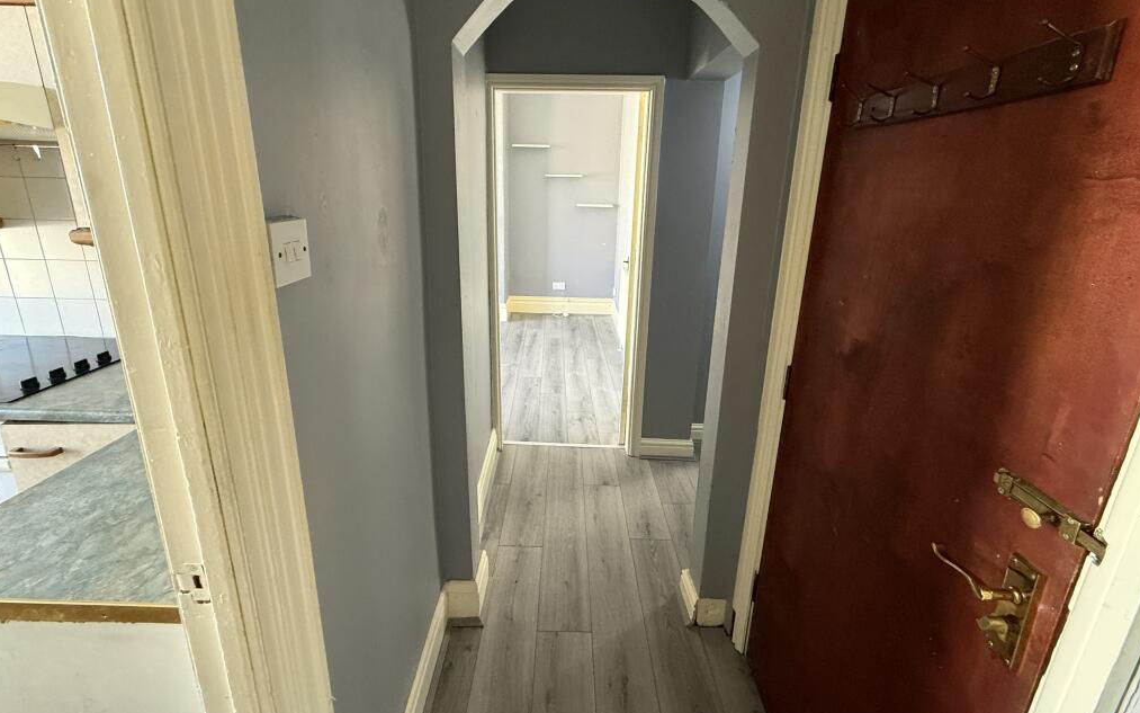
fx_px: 466
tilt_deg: -13.5
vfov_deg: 74.2
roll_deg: -1.6
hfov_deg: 101.5
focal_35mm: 15
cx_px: 569
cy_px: 297
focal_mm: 2.22
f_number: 2.2
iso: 400
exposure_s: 1/60
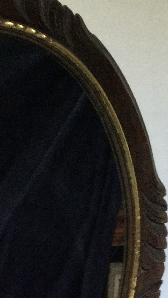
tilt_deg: -2.1
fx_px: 697
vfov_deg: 22.2
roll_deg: +2.5
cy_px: 364
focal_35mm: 88
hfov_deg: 13.3
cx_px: -43
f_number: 2.4
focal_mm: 3.3
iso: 125
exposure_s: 1/33
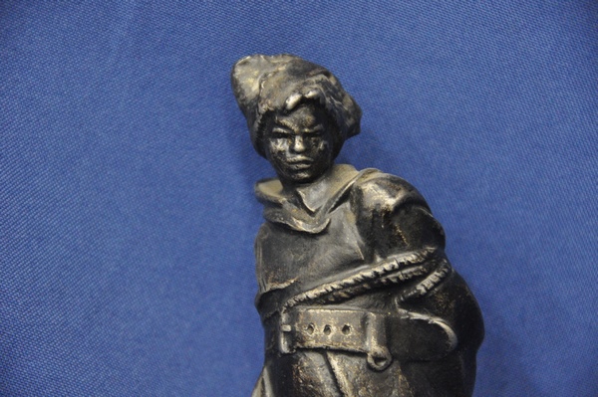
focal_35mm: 300
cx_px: 299
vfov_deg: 4.6
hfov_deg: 6.9
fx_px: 4979
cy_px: 198
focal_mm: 200
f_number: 5.6
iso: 3200
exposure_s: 1/30
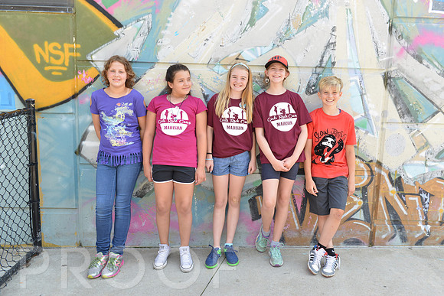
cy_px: 148
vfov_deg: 41.1
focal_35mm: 32
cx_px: 222
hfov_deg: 58.7
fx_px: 395
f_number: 5.6
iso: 125
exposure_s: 1/125
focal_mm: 32
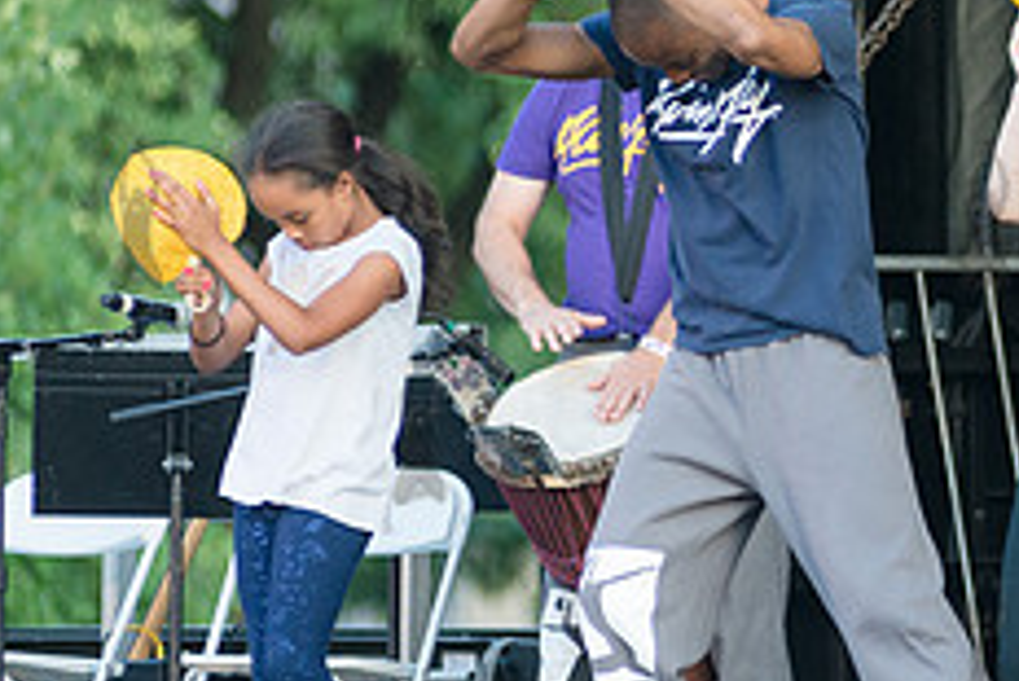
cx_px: 984
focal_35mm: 462
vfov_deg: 3.0
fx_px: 13085
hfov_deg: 4.5
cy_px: 213
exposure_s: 1/800
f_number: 2.8
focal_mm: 185
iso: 1000
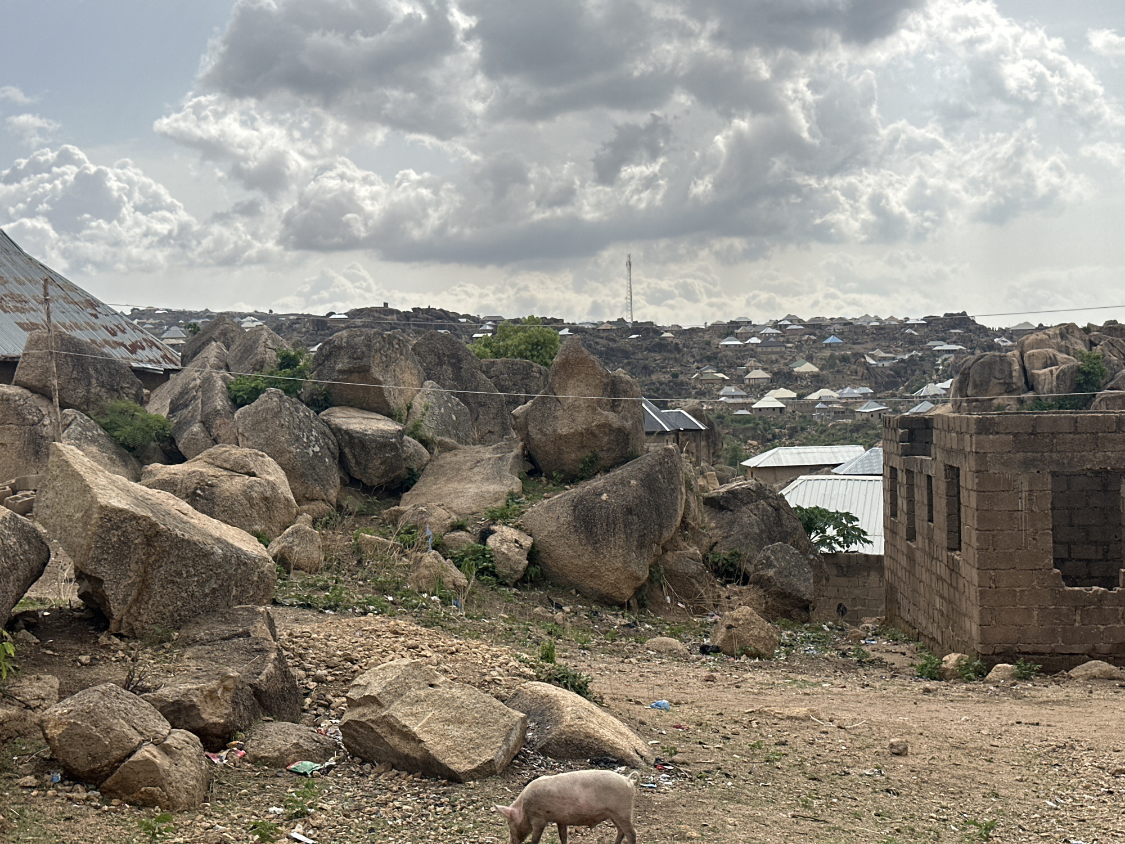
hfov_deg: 39.7
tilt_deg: -1.7
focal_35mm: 48
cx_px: 562
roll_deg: +0.9
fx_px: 1560
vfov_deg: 30.3
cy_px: 422
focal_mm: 6.86
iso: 64
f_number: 1.78
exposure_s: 1/6211
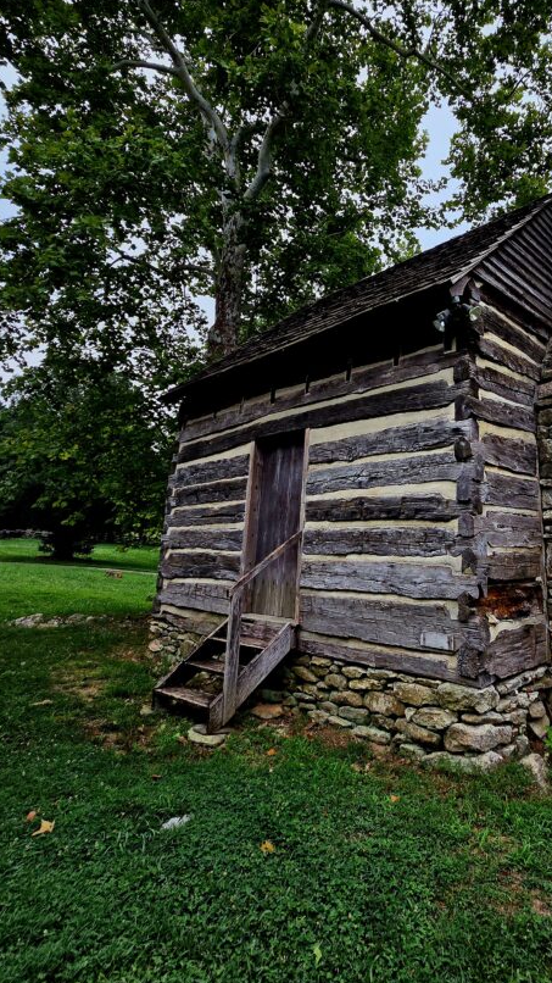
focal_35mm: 18
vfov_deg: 92.1
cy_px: 423
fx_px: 469
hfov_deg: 58.2
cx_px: 406
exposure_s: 1/1000
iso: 100
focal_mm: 2.2
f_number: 2.2
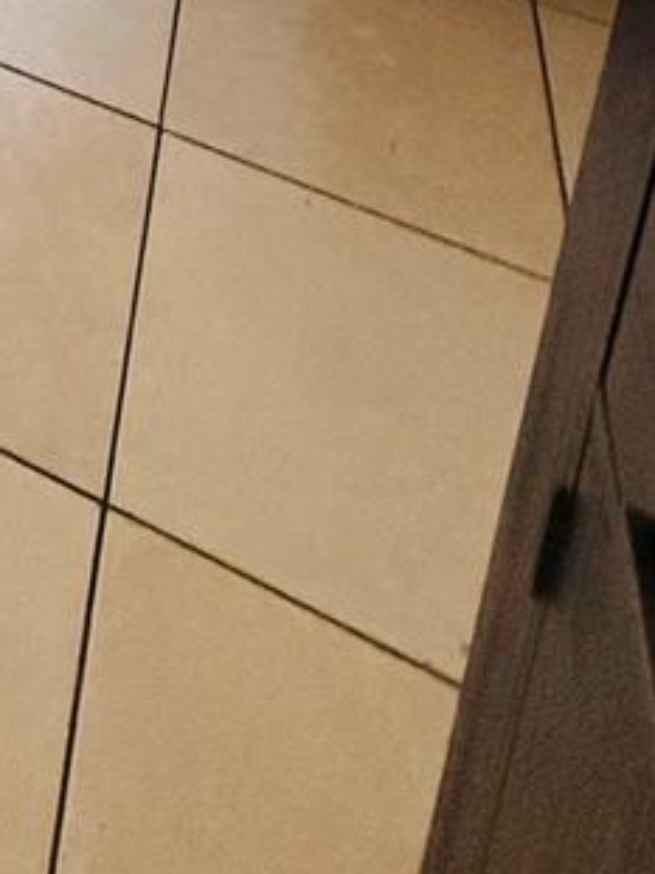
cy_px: -807
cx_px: -337
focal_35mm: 54
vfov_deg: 20.3
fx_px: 1363
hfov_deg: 22.2
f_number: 2.2
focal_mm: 2.22
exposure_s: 1/120
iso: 640
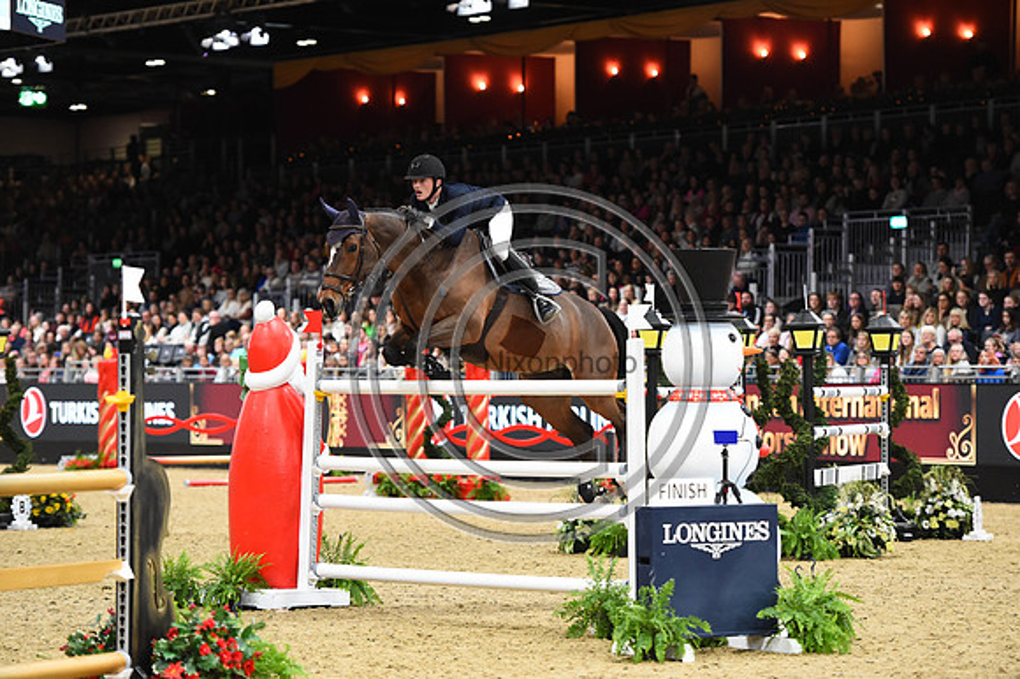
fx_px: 3823
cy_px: 340
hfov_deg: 15.2
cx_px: 510
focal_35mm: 135
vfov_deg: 10.1
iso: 5000
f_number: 3.5
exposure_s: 1/800
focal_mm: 135
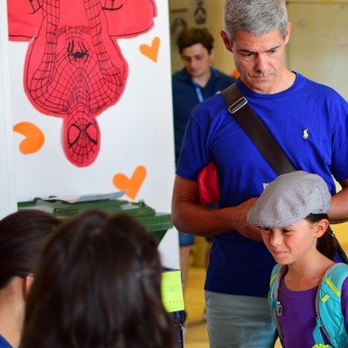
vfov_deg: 15.5
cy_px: 233
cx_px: 304
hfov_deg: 15.4
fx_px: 1275
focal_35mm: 112
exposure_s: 1/160
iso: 400
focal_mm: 35
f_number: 1.8
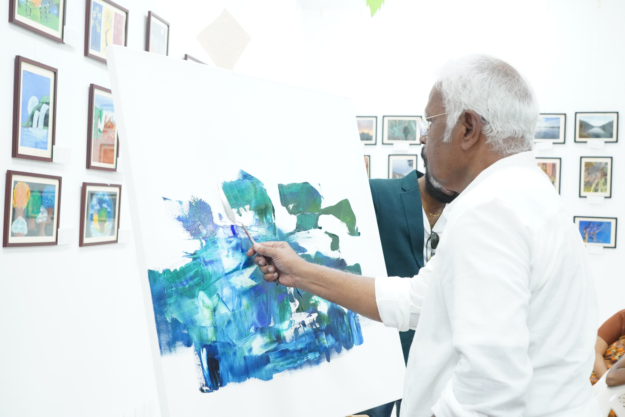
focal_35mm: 43
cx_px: 312
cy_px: 208
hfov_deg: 45.4
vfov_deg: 31.2
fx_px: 746
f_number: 7.1
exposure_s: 1/125
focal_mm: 43
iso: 10000
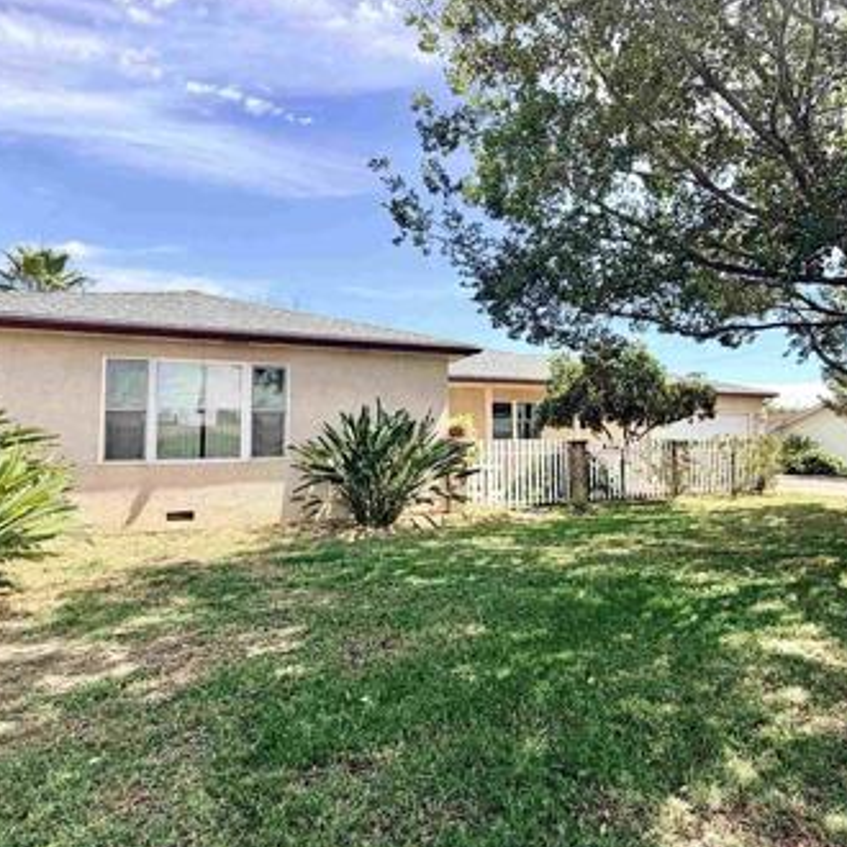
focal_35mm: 24
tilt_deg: +5.7
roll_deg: +2.7
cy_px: 393
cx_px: 557
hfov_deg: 63.6
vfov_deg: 64.9
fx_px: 664
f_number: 2.2
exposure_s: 1/770
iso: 32
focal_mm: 2.22
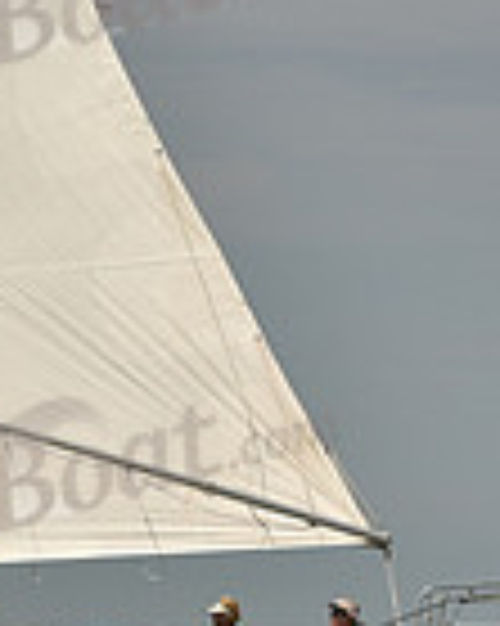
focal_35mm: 305
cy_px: 322
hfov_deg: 5.0
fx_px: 5648
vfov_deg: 6.3
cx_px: -527
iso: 320
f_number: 8
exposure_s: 1/1000
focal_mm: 78
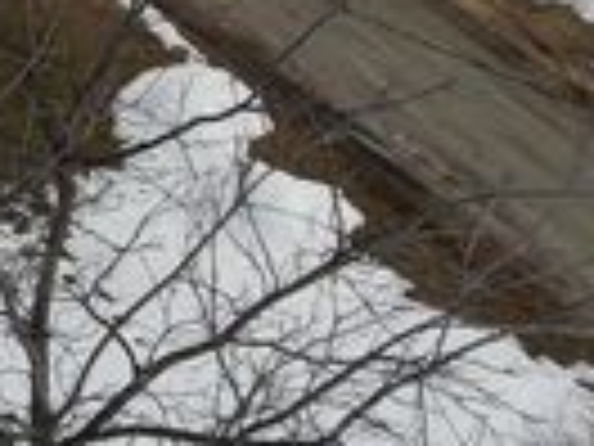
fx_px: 1562
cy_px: -282
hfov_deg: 19.0
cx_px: -288
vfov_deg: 14.7
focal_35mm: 91
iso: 100
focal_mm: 4.5
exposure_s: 1/2209
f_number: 2.8
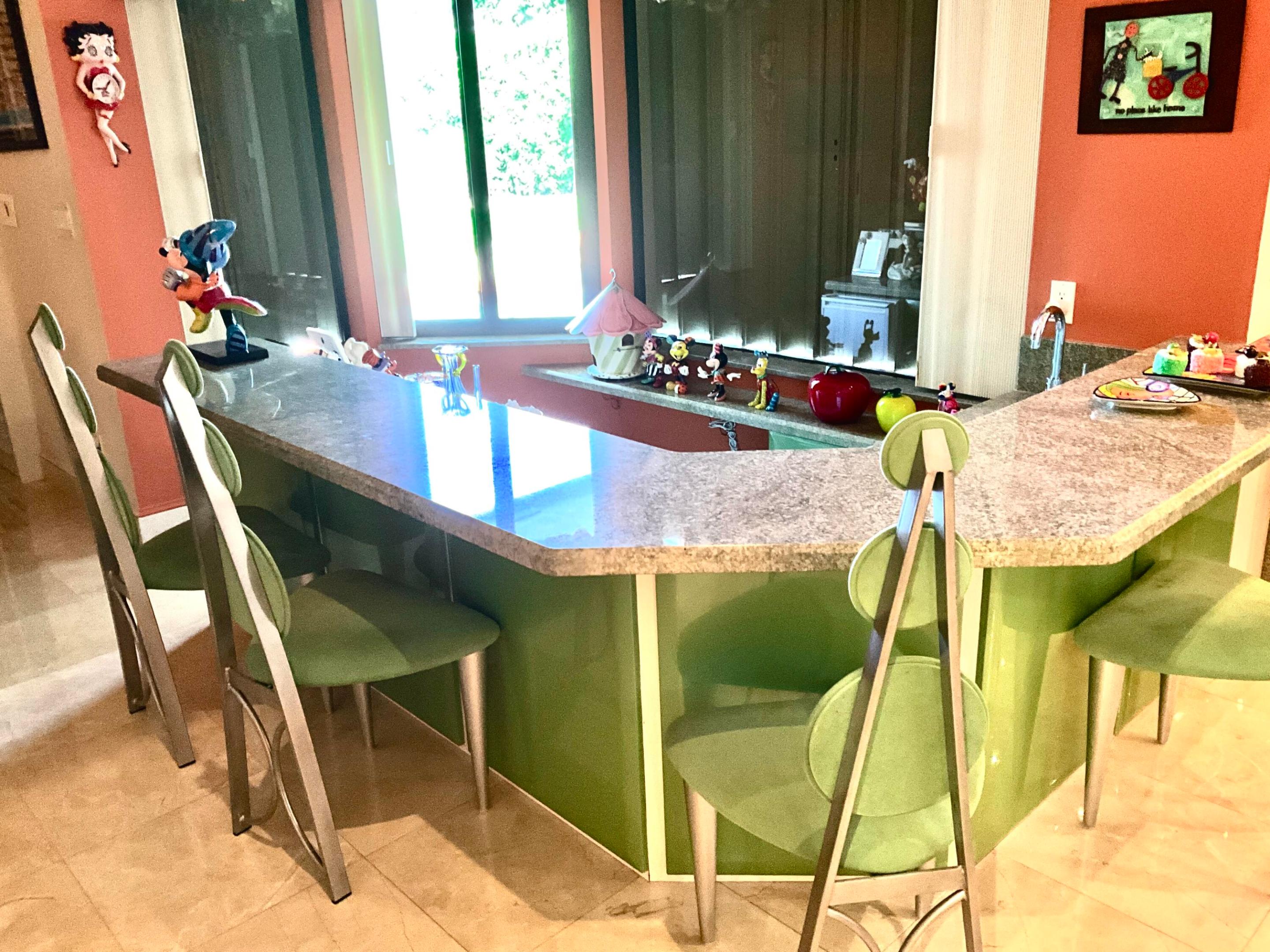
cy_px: 476
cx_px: 635
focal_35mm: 29
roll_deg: +2.7
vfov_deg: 48.2
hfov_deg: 61.7
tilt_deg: -19.2
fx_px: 1064
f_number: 1.8
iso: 320
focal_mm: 3
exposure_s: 1/40
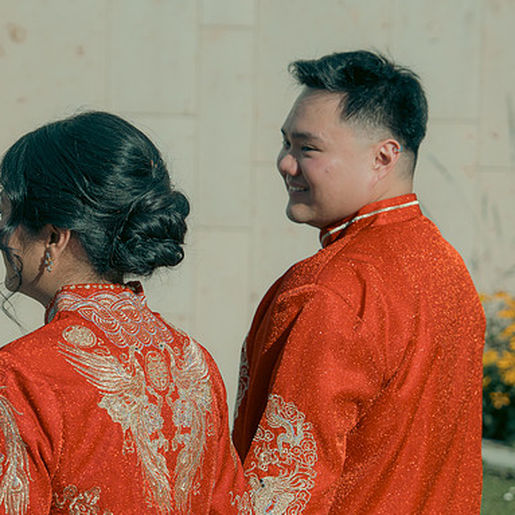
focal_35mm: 108
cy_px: 259
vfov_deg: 16.1
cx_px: 187
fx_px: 1818
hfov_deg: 16.1
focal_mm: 56
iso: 125
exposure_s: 1/2000
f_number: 3.5
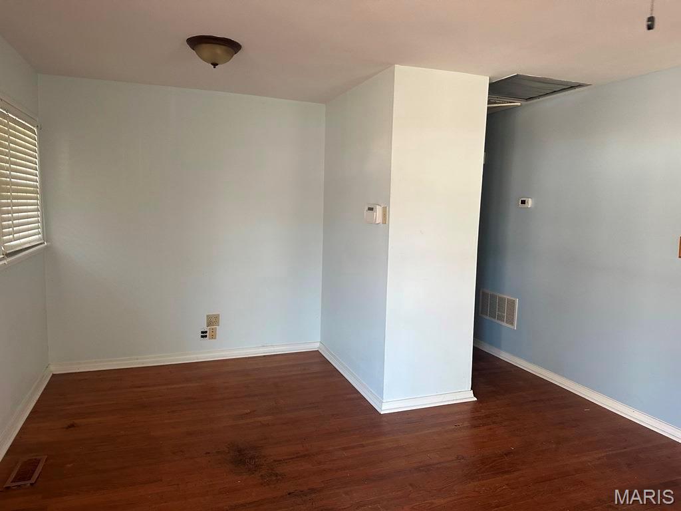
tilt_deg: -3.2
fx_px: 472
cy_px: 256
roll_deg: -3.9
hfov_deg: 71.6
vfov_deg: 56.8
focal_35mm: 24
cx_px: 340
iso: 250
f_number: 1.78
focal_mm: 6.86
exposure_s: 1/85
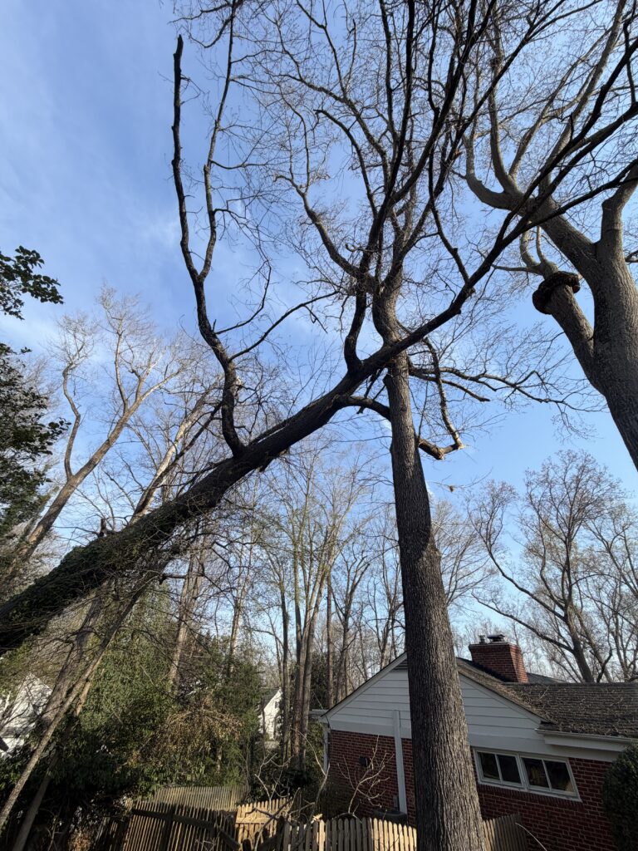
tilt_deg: +41.4
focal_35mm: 14
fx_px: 344
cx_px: 319
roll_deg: -2.3
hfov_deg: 85.7
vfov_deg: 102.1
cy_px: 426
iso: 40
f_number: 2.2
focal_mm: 2.22
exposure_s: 1/770
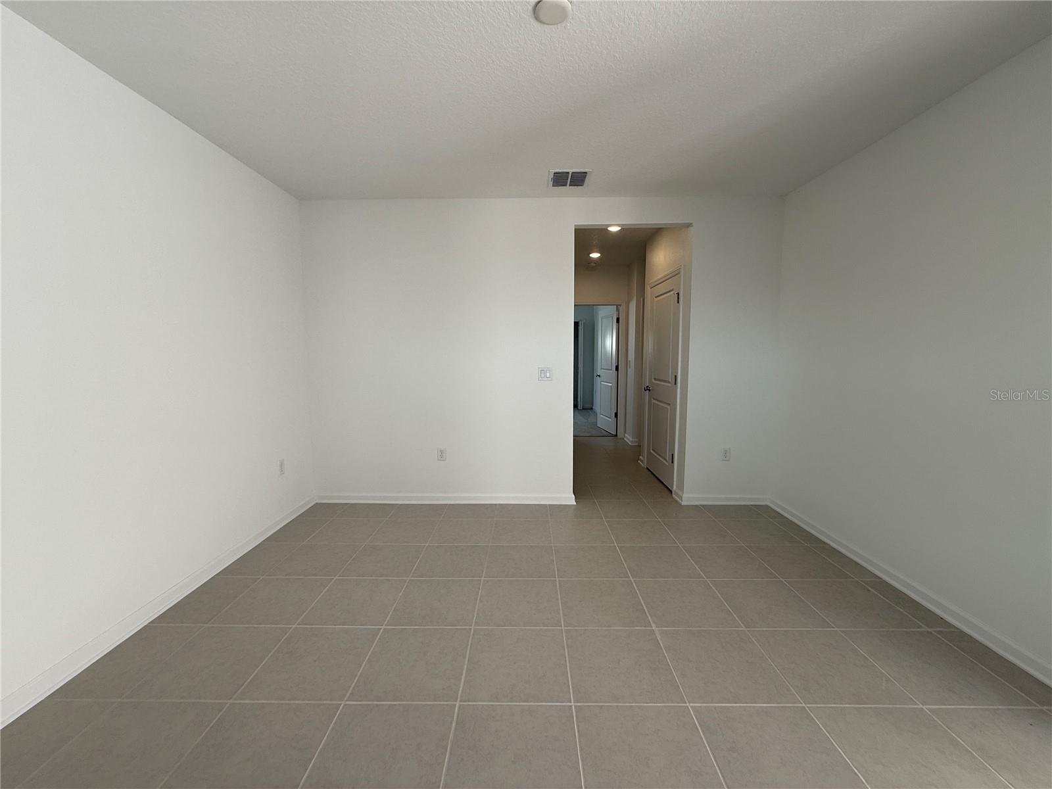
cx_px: 526
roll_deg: +0.3
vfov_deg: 85.7
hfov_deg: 102.1
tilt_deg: -5.5
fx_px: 425
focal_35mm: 14
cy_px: 394
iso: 50
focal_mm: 2.22
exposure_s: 1/134
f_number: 2.2
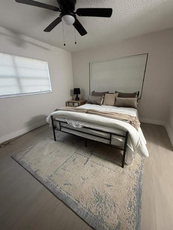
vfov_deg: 102.1
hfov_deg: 85.7
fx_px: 93
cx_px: 86
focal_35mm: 14
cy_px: 115
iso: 640
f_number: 2.2
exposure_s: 1/60
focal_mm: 2.22
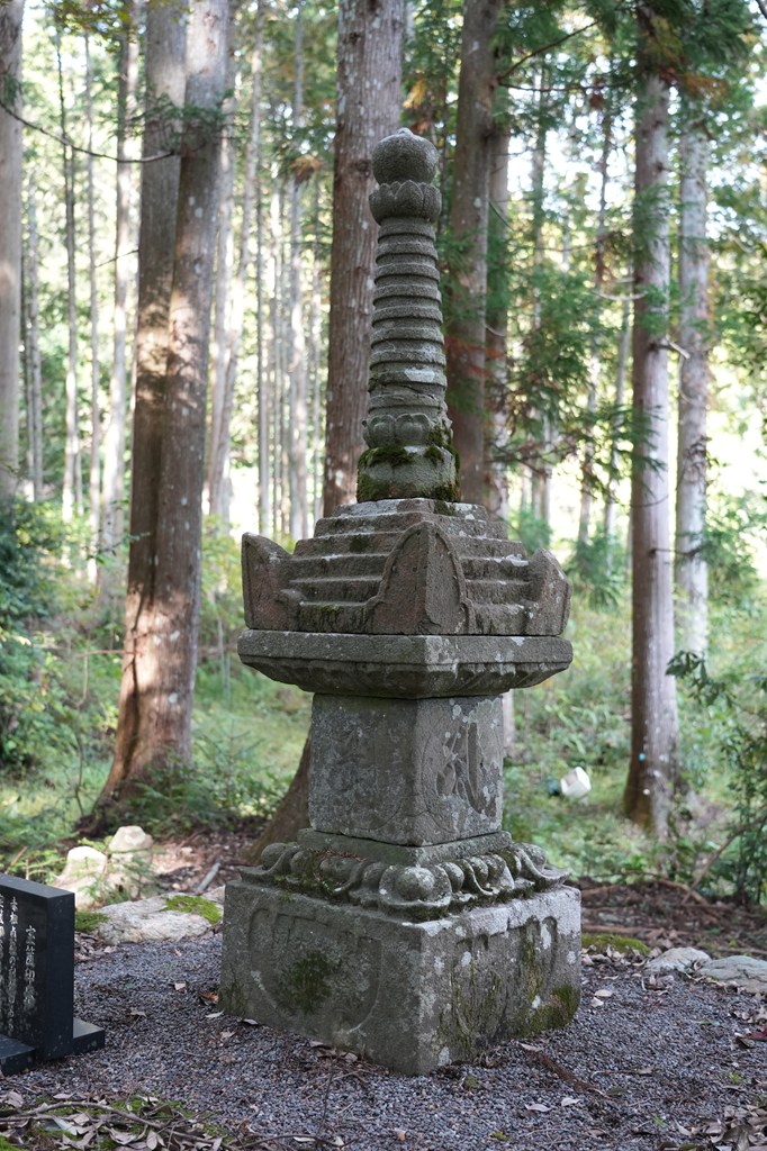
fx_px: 1279
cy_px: 576
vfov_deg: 48.5
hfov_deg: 33.4
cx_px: 384
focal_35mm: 40
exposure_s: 1/160
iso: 1250
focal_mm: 40
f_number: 4
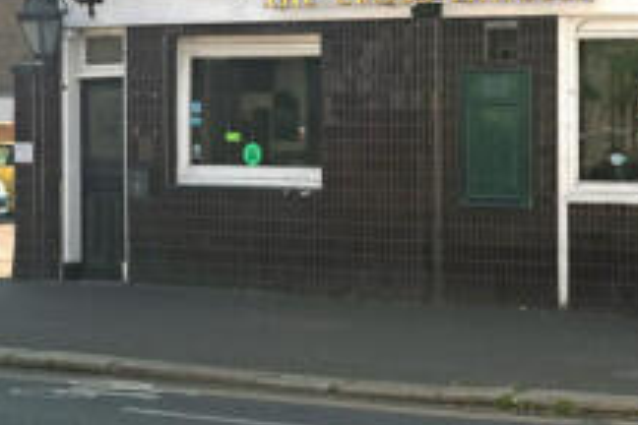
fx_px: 1559
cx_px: 728
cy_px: -155
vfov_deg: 14.7
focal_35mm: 88
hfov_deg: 21.7
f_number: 8
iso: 400
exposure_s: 1/6400
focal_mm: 29
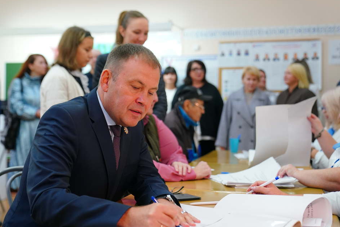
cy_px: 123
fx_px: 510
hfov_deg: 36.8
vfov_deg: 25.1
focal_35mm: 54
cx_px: 153
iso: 3200
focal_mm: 49
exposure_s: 1/250
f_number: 2.8
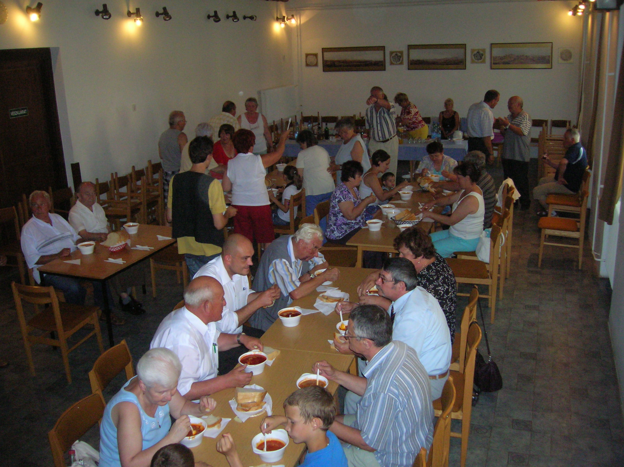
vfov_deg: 41.7
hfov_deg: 54.0
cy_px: 234
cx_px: 312
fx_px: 612
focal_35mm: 34
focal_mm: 5.7
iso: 200
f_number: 2.9
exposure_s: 1/60.1
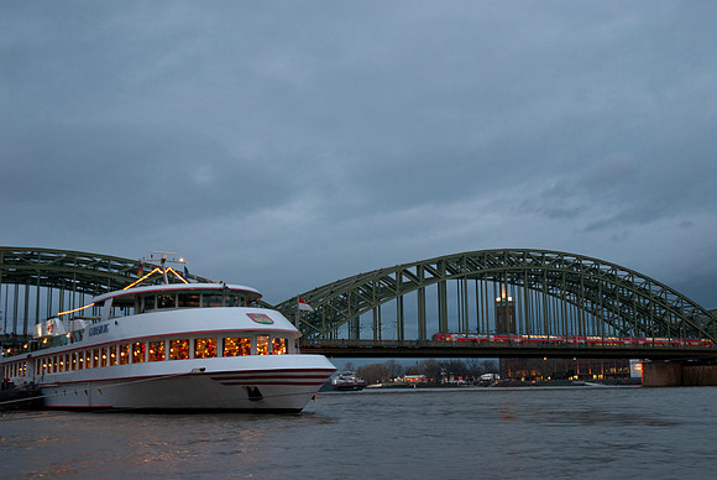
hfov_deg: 42.3
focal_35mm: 46
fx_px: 927
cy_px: 240
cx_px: 358
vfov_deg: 29.0
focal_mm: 31
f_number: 4
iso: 400
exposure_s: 1/8
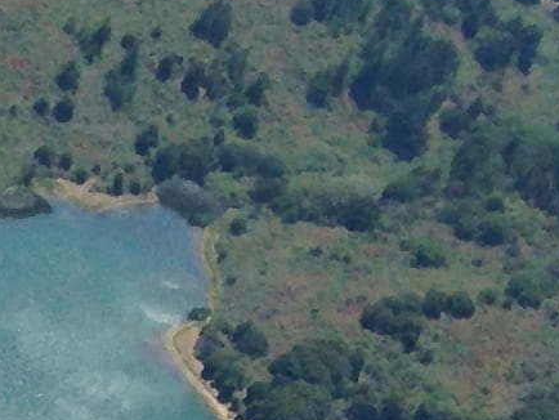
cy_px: 1516
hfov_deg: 7.1
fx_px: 4007
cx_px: -1136
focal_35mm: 248
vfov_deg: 5.4
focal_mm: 4.13
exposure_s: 1/968
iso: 50
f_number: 2.4
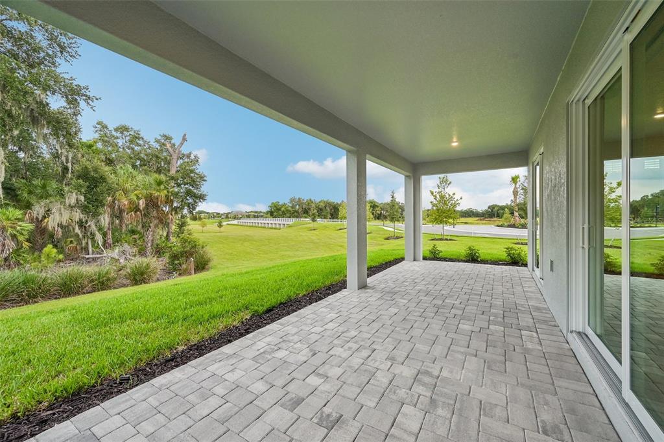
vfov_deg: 81.2
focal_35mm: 14
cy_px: 221
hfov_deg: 104.3
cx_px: 332
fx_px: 258
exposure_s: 1/80
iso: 400
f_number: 8
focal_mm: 14
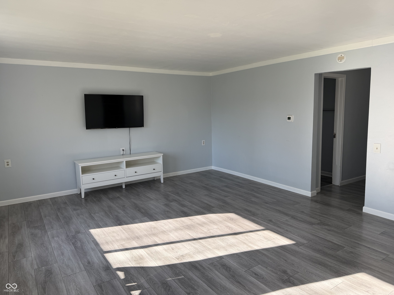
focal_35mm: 24
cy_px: 148
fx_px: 273
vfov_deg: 56.8
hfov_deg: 71.6
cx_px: 197
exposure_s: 1/308
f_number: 1.78
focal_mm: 6.76
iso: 80
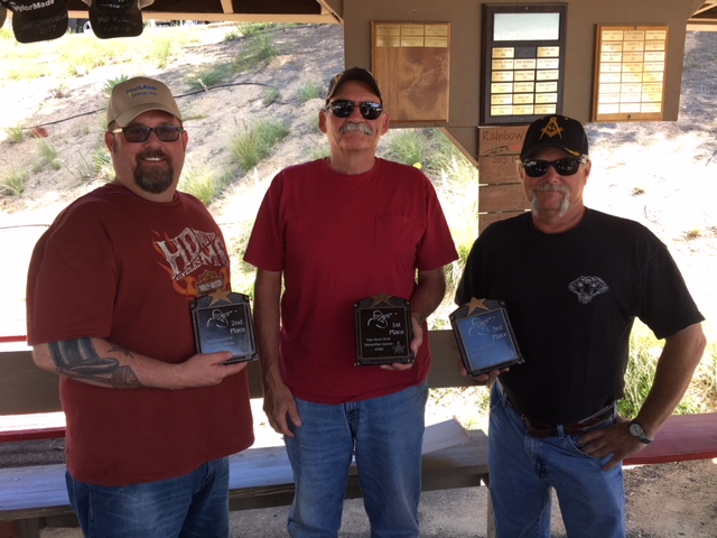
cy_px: 269
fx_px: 601
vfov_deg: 48.2
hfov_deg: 61.7
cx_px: 358
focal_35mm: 29
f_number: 2.2
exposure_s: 1/120
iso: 25
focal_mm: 4.15
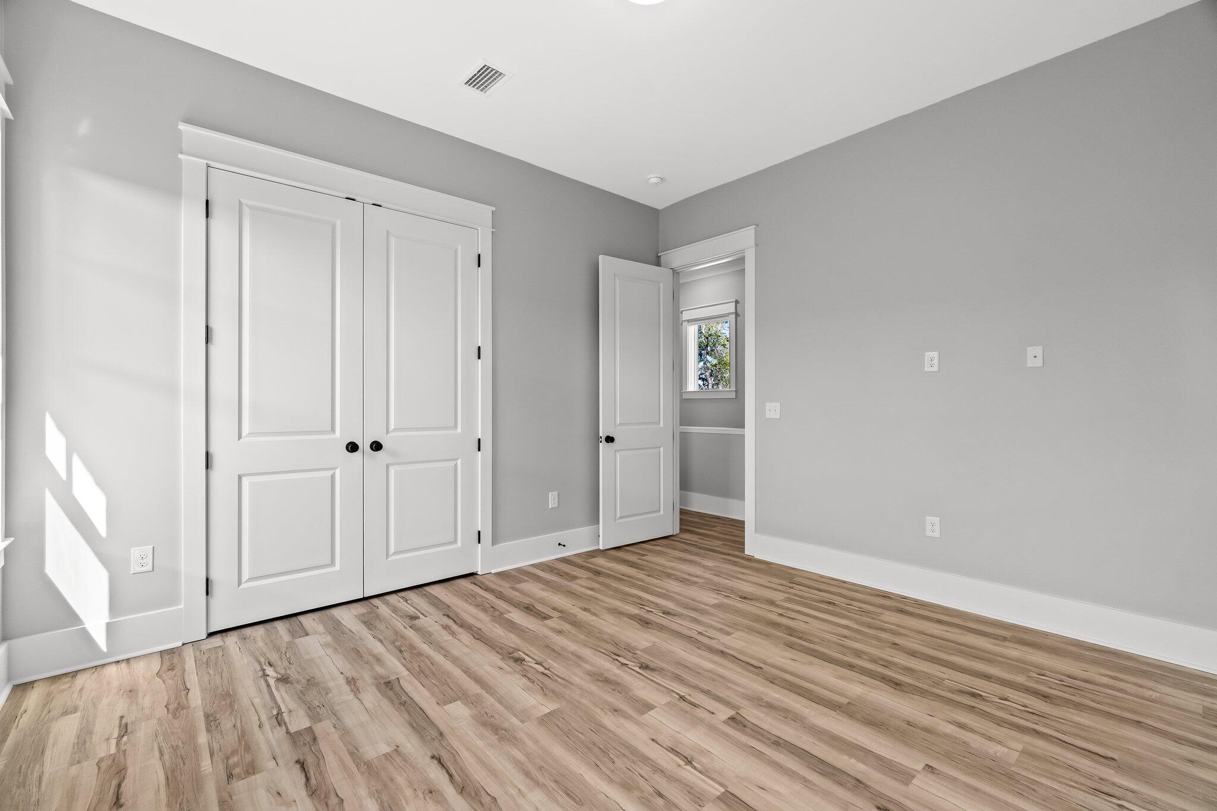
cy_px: 406
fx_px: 507
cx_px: 608
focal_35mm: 15
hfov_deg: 100.4
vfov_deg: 77.3
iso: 800
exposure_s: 1/4
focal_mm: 10
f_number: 8
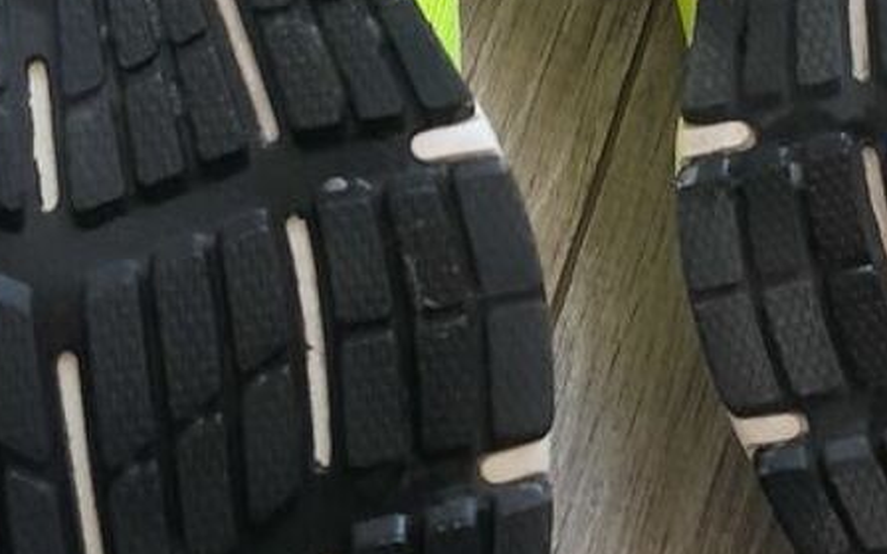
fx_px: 1982
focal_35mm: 82
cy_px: -68
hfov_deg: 25.1
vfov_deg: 15.5
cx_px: 580
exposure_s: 1/50
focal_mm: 4
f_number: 1.8
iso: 400
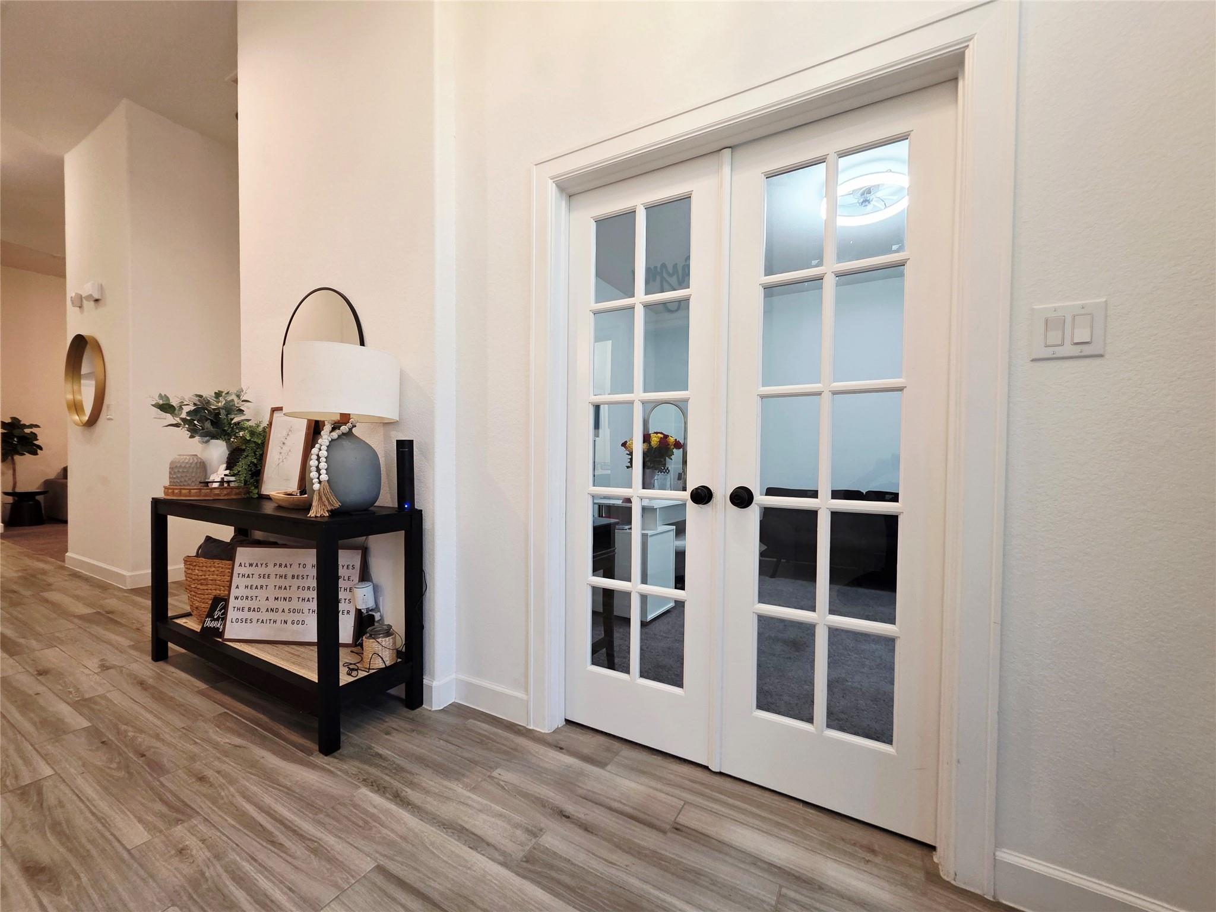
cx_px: 608
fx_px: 457
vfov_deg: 89.9
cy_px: 456
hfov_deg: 106.2
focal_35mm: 13
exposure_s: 1/60.2
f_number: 1.9
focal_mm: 2.2
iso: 200
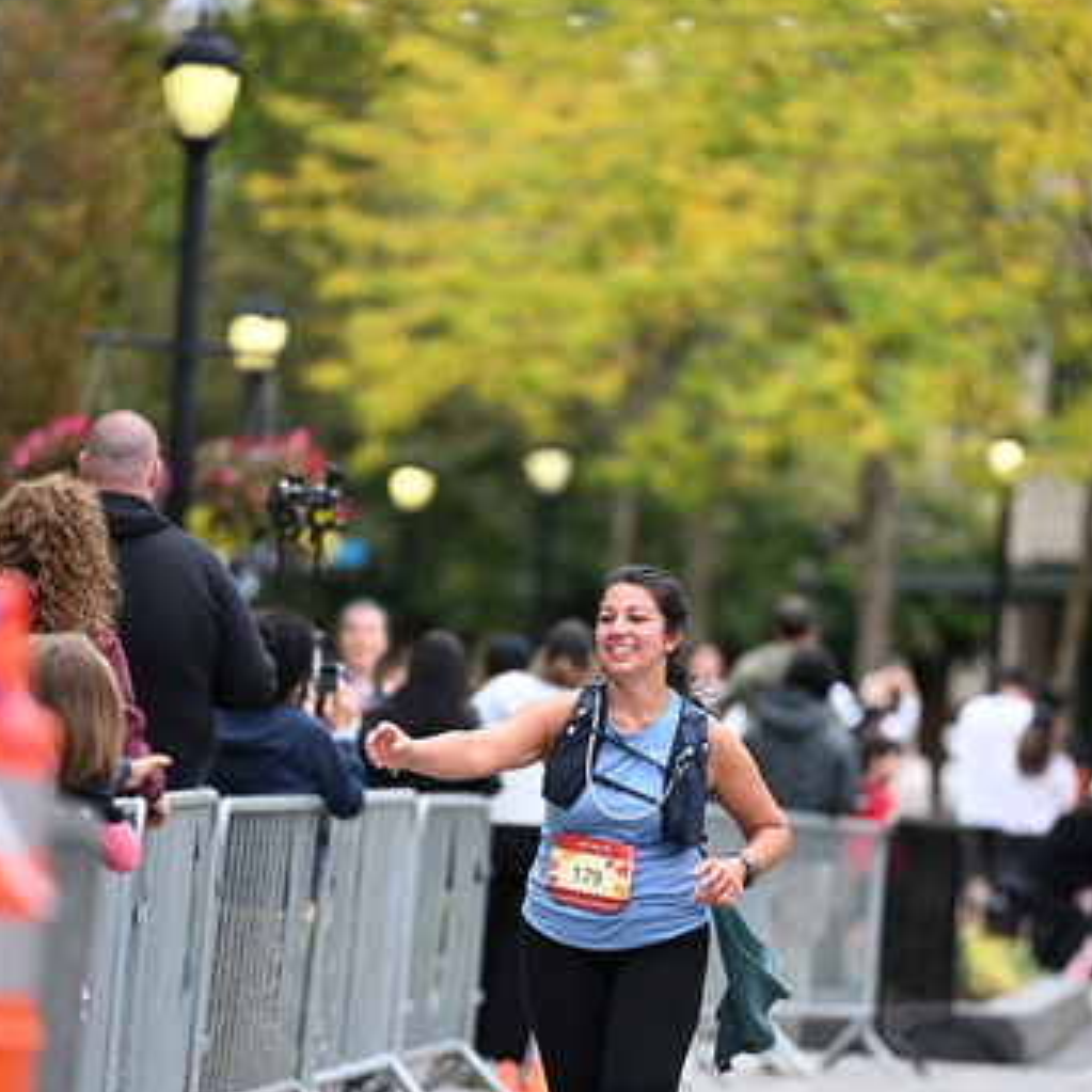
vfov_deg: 6.4
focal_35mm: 274
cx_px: 565
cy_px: 676
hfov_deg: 6.4
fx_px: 9779
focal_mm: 200
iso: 640
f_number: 2.8
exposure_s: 1/2000
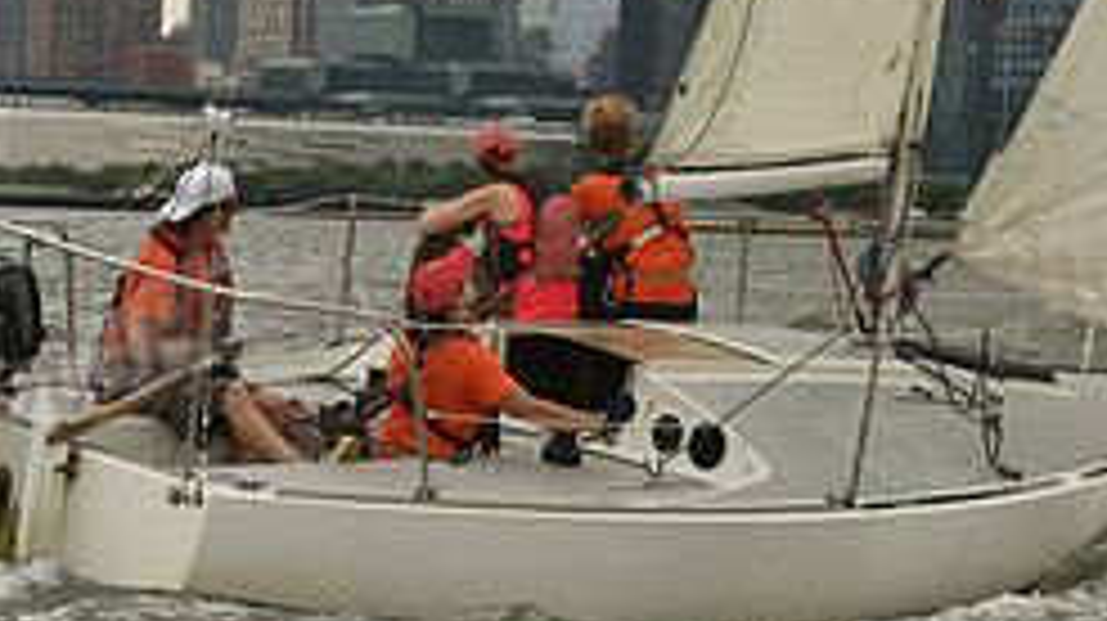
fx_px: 5075
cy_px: 47
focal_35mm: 173
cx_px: 724
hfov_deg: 12.4
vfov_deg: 7.0
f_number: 7.1
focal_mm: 70
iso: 320
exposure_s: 1/1250
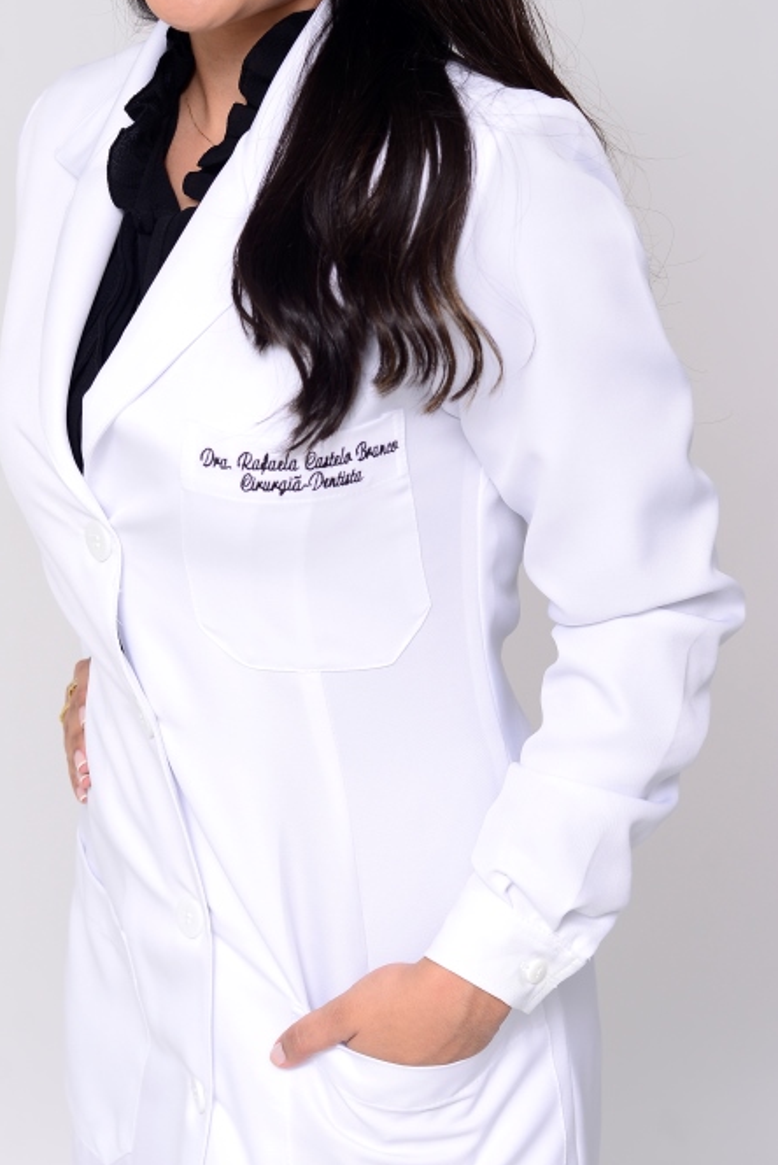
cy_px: 412
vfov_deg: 26.2
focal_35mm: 77
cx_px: 233
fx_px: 2493
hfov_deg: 17.7
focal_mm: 50
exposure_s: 1/125
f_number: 5.6
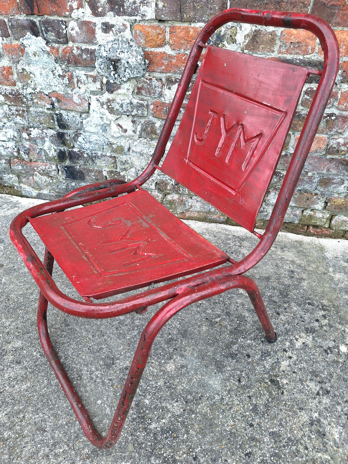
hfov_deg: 58.9
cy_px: 232
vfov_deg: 73.9
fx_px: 308
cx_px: 174
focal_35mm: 23
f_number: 1.8
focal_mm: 5.54
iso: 40
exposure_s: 1/128
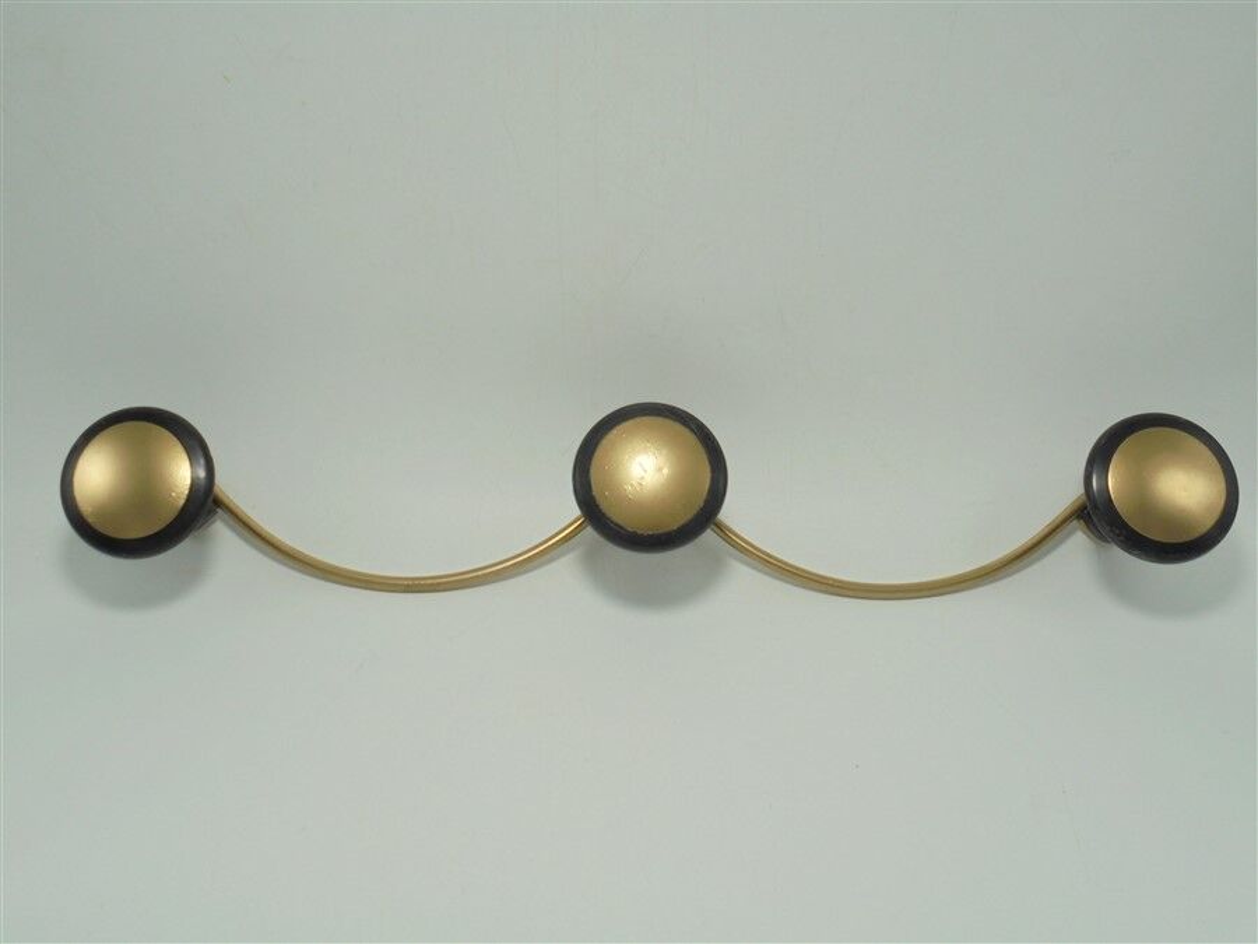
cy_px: 472
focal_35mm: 38
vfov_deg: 37.7
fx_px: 1381
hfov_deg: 49.0
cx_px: 629
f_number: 4.2
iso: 100
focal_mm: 6.9
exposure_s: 1/100
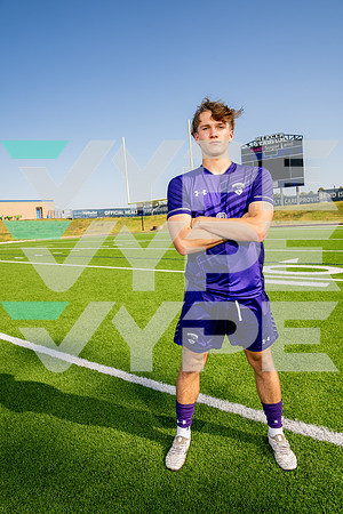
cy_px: 257
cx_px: 172
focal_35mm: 24
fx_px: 343
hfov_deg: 53.1
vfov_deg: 73.7
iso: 50
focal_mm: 24
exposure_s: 1/125
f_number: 7.1
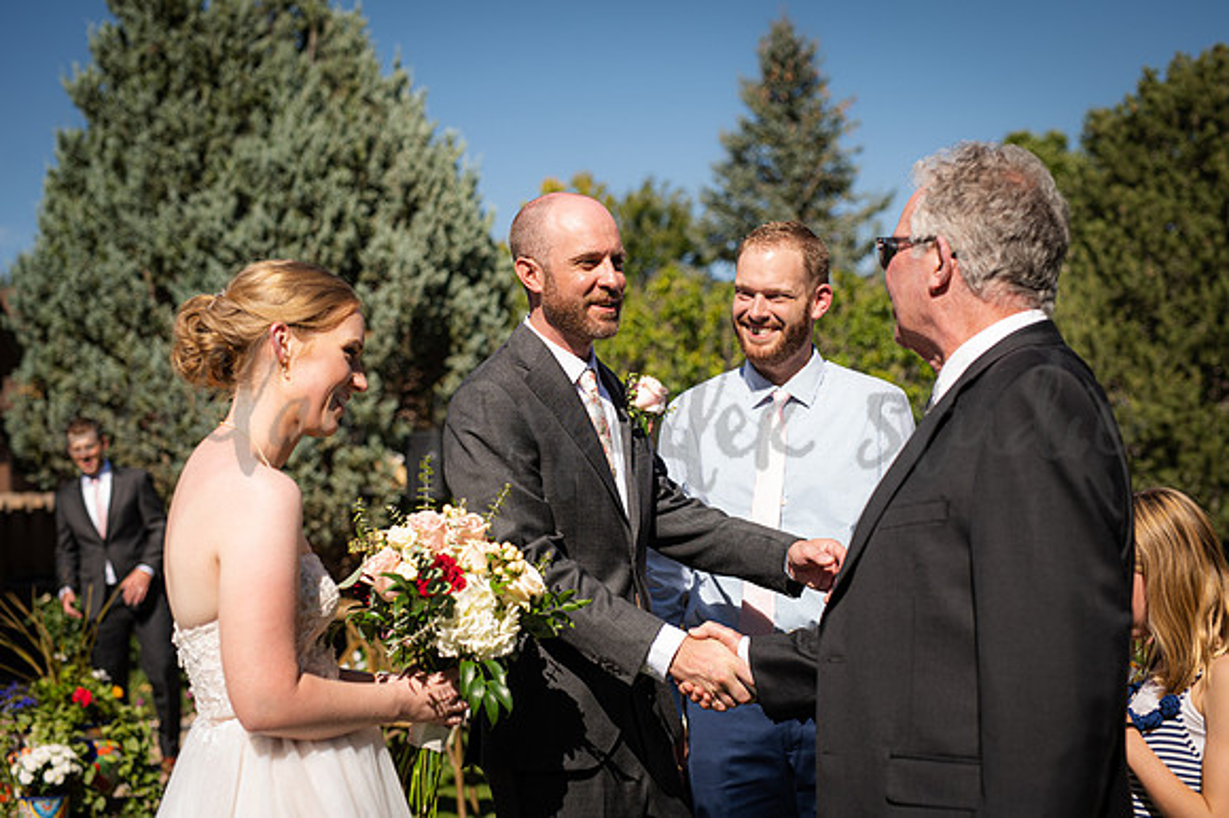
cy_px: 409
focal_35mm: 50
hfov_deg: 39.6
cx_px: 614
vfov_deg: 27.0
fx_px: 1706
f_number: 3.2
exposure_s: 1/1600
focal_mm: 50
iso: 100
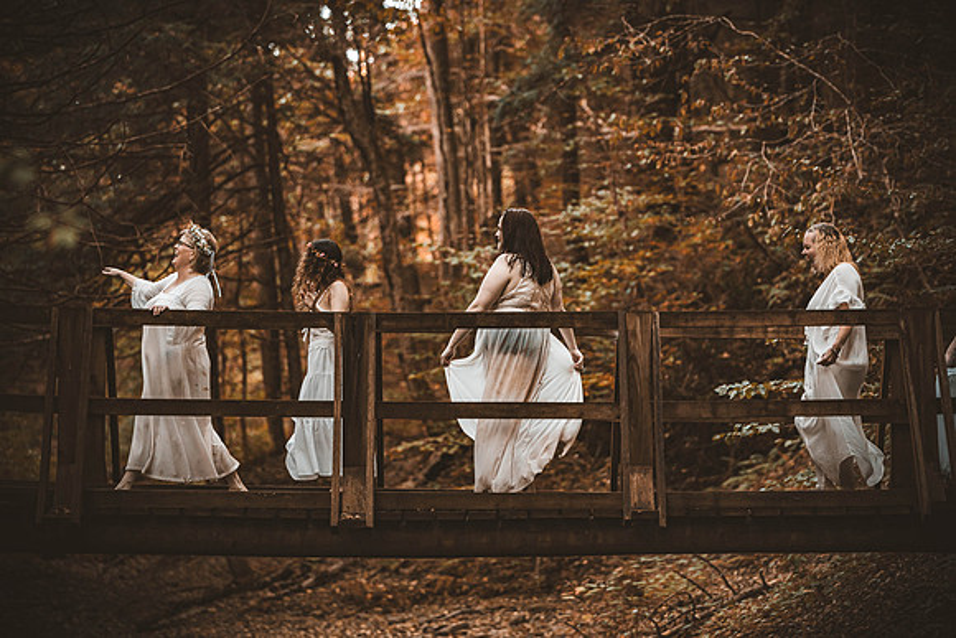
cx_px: 478
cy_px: 319
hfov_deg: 16.8
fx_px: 3240
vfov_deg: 11.2
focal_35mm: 122
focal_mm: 122
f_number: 2.8
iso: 1250
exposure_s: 1/250
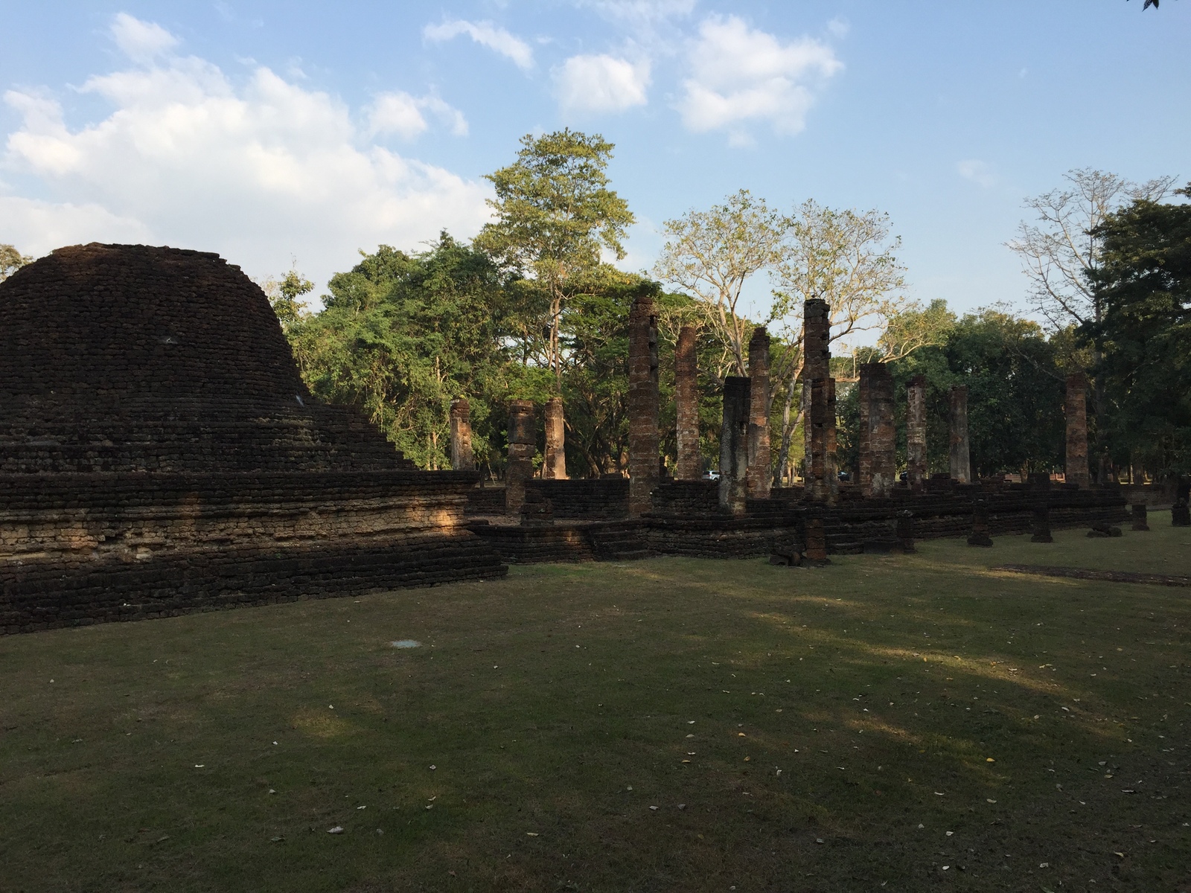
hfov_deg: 61.7
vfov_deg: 48.2
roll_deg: -0.5
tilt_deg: +0.3
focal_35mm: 29
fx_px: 998
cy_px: 446
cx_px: 596
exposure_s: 1/1099
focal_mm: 4.15
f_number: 2.2
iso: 32
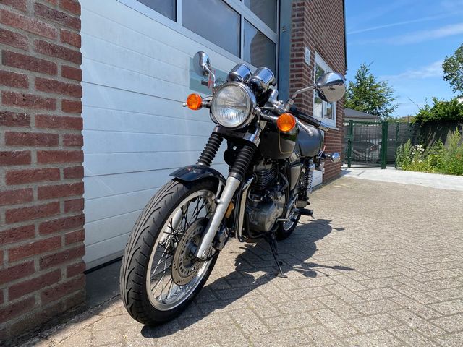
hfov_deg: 67.3
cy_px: 174
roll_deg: -1.2
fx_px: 348
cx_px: 232
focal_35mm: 26
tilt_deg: -3.7
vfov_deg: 53.1
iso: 32
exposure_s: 1/1608
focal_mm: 4.25
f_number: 1.8
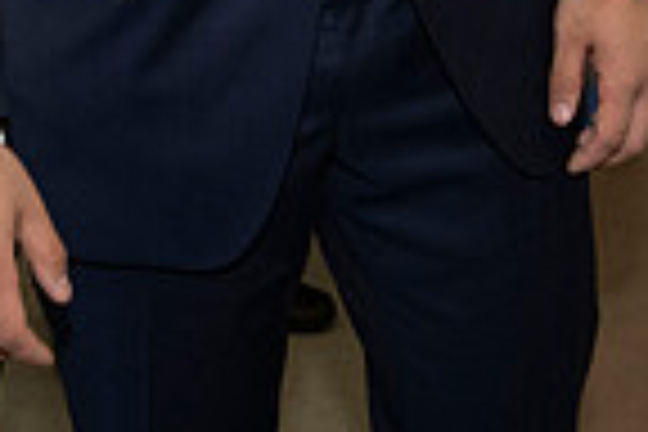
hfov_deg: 15.5
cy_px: -531
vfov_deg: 9.5
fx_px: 2358
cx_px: 106
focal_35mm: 131
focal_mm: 28
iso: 1250
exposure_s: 1/200
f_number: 5.6
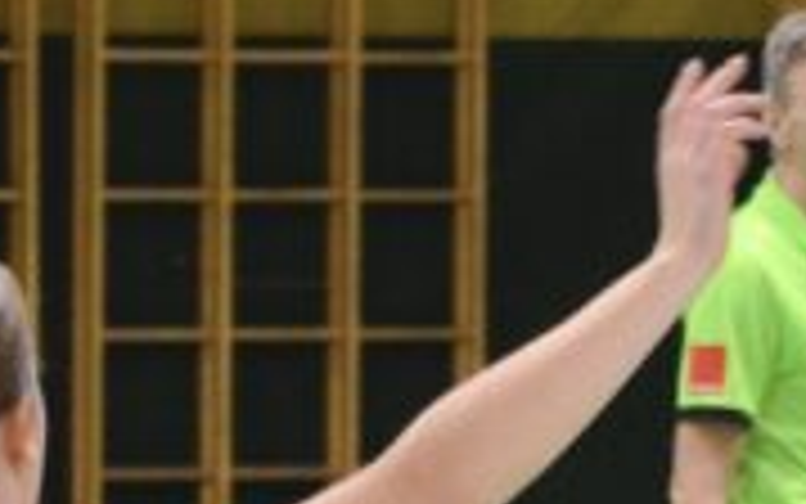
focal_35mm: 480
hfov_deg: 4.3
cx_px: 1517
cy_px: 914
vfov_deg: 2.7
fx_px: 10545
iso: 1600
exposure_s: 1/200
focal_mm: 55
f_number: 4
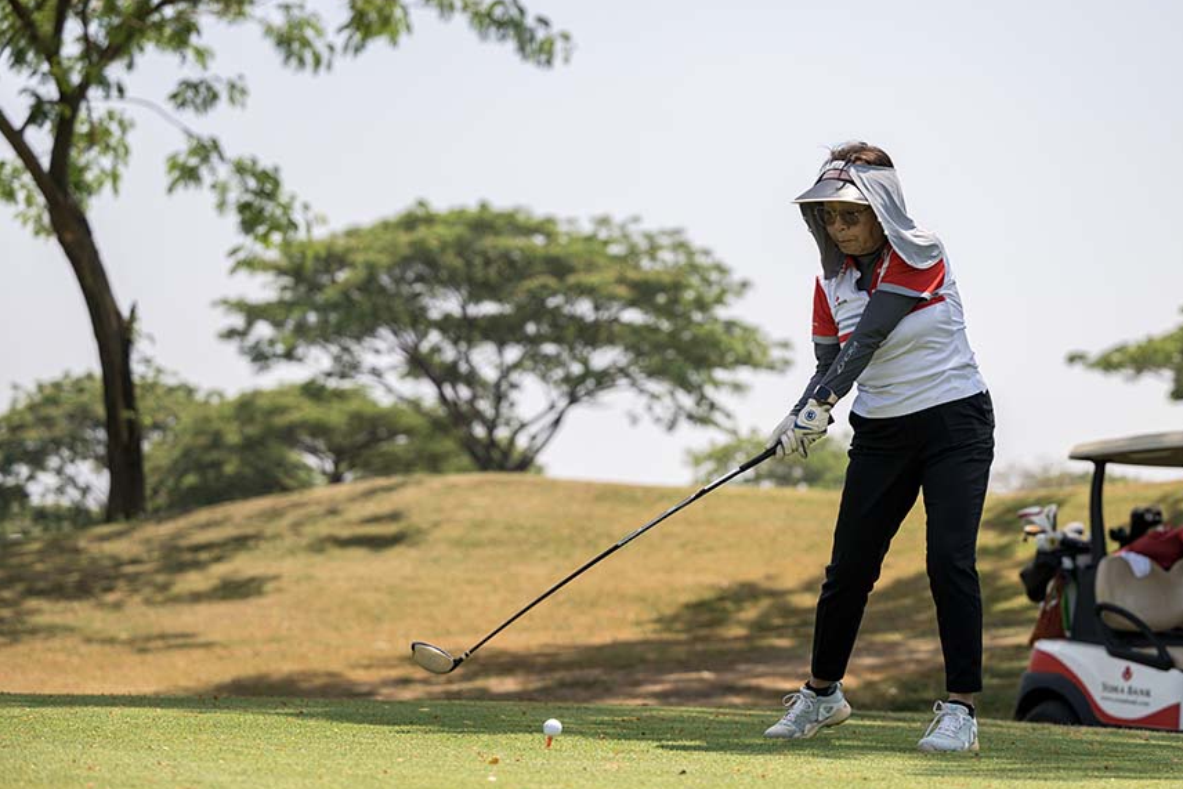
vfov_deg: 13.4
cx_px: 640
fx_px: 3352
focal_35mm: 102
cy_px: 363
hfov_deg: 20.0
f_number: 3.2
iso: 360
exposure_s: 1/3200
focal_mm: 91
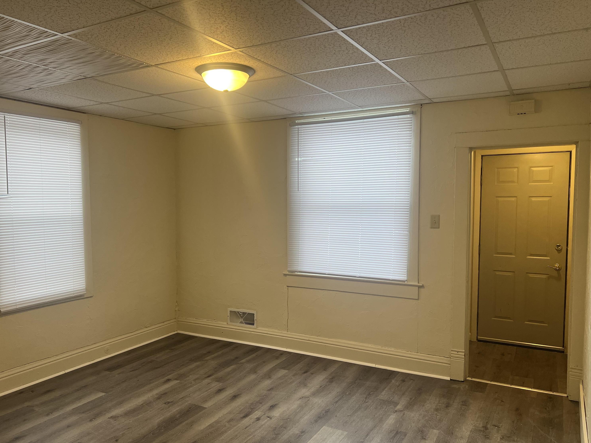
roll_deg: +0.5
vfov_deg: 51.4
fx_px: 461
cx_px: 287
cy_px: 229
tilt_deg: -4.5
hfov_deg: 65.3
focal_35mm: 27
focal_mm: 5.7
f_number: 1.5
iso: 100
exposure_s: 1/120
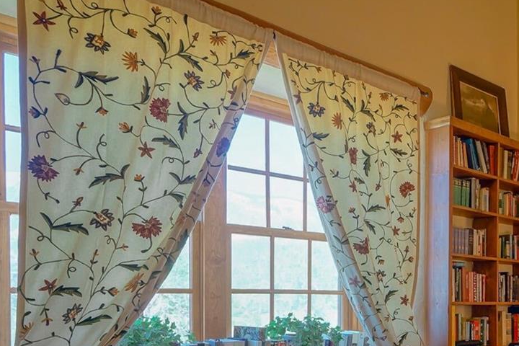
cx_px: 544
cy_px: 333
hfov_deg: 40.8
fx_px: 577
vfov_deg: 31.3
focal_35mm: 40
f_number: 8
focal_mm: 18
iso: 400
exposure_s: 1/6
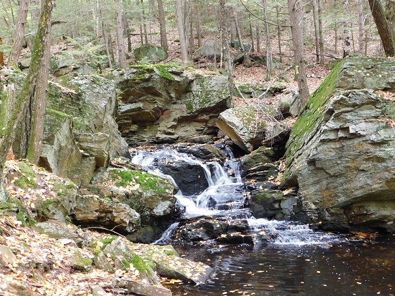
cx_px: 198
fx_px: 456
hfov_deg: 46.8
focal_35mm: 40
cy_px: 148
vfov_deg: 36.0
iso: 400
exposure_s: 1/20
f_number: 3.6
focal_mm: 7.1
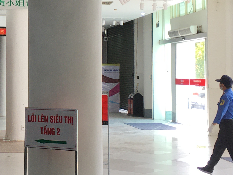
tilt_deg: +3.9
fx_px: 666
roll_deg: +0.6
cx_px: -6
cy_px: 42
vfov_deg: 14.9
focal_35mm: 99
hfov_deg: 19.2
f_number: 2.2
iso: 32
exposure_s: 1/100
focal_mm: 4.15
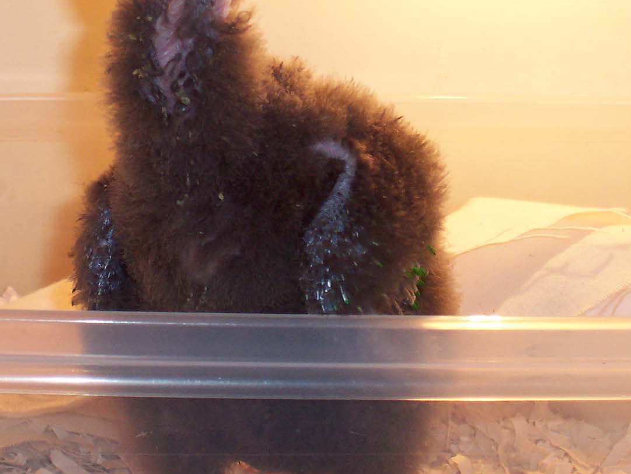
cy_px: 146
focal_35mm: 140
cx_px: 179
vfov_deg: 10.6
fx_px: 2552
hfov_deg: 14.1
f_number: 4.1
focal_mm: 13.5
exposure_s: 1/90
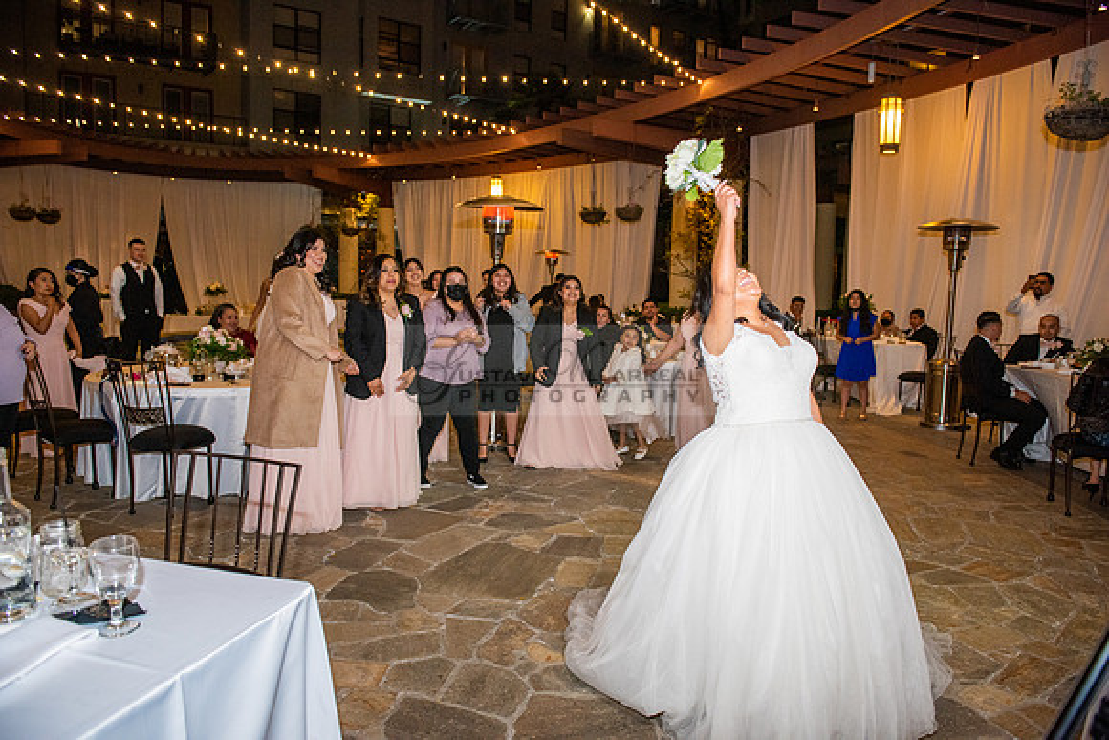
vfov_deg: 53.2
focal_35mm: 24
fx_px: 739
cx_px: 554
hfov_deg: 73.7
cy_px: 370
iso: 1600
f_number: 4
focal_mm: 24
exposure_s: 1/160
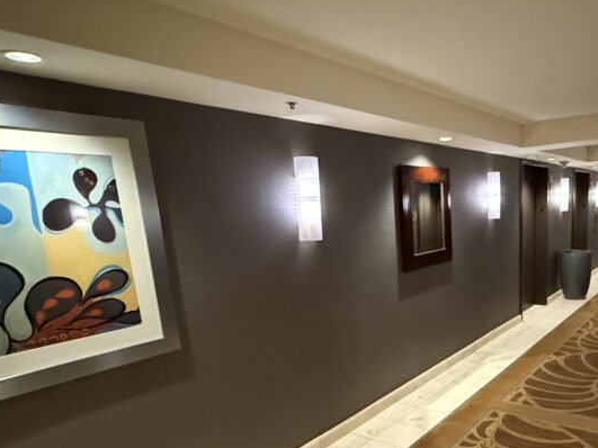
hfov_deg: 62.9
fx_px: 466
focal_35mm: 27
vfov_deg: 50.1
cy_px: 311
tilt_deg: -12.4
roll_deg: +2.5
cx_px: 419
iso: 1600
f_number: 2.2
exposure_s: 1/40
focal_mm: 2.22
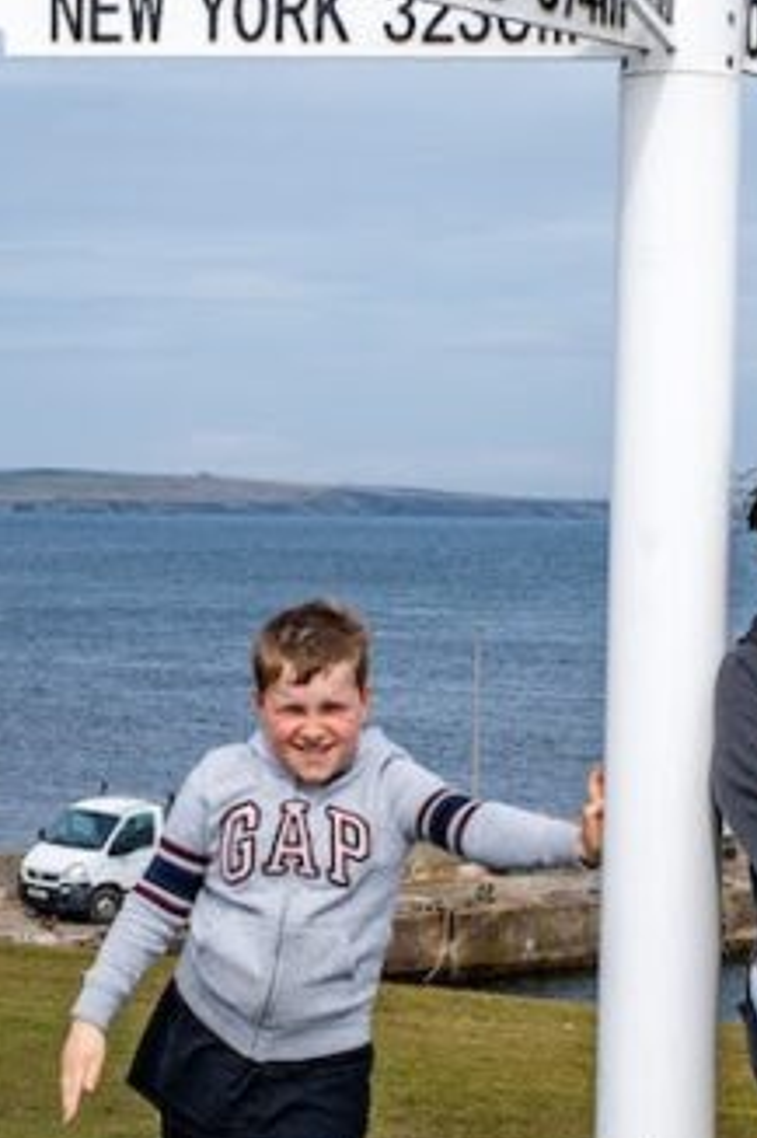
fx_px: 3473
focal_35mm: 110
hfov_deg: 12.4
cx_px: 415
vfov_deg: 18.5
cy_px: 763
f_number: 6.3
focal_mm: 18.3
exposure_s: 1/640
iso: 100
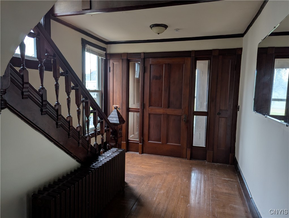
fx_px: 201
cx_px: 144
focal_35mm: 24
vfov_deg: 56.9
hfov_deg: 71.5
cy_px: 109
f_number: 1.85
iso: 76
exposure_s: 1/23.8
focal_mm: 6.81
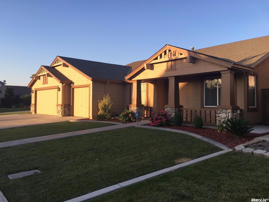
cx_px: 134
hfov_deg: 61.7
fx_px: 225
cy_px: 101
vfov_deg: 48.2
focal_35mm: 29
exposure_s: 1/343
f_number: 2.2
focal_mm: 4.15
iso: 25
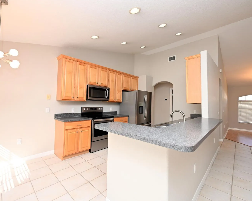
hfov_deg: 93.1
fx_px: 119
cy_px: 100
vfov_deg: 80.4
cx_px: 121
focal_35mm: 16
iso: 200
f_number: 5
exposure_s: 1/100
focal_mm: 14
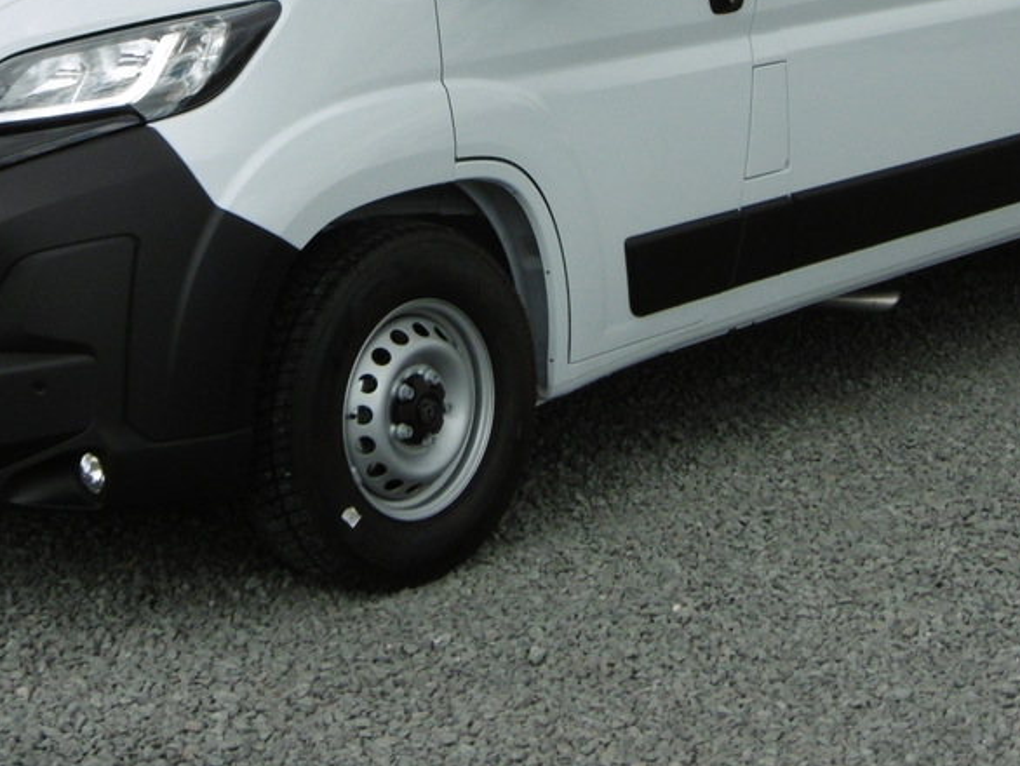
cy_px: 33
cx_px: 473
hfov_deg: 22.2
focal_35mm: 88
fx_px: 2594
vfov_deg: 16.5
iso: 100
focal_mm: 7.7
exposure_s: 1/800
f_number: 3.8
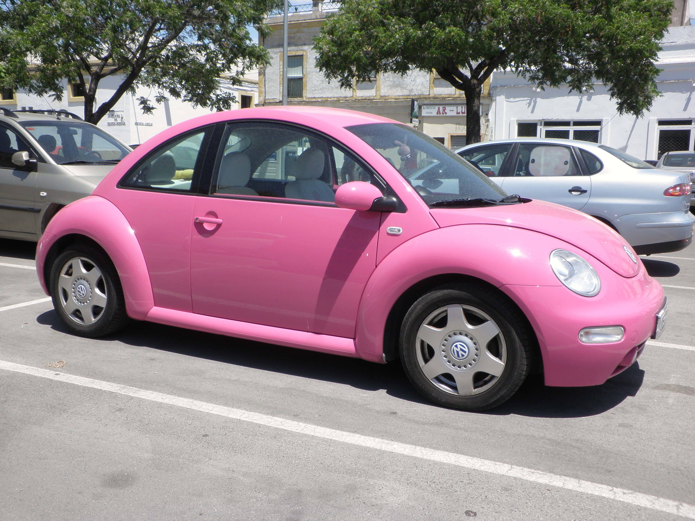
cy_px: 260
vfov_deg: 39.7
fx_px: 723
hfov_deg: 51.4
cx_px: 348
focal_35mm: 36
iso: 64
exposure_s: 1/250
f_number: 5.6
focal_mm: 6.3
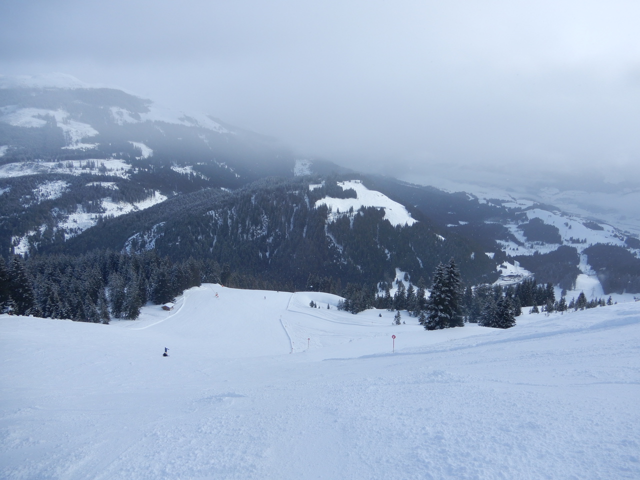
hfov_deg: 71.6
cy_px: 240
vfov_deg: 56.8
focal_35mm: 24
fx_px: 444
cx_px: 320
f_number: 3.4
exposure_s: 1/1600
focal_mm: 4.3
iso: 80
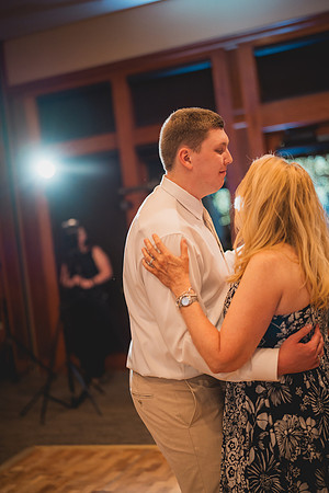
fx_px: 685
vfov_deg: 39.6
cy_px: 246
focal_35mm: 50
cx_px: 164
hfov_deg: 27.0
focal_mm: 50
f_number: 1.4
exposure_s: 1/400
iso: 1250
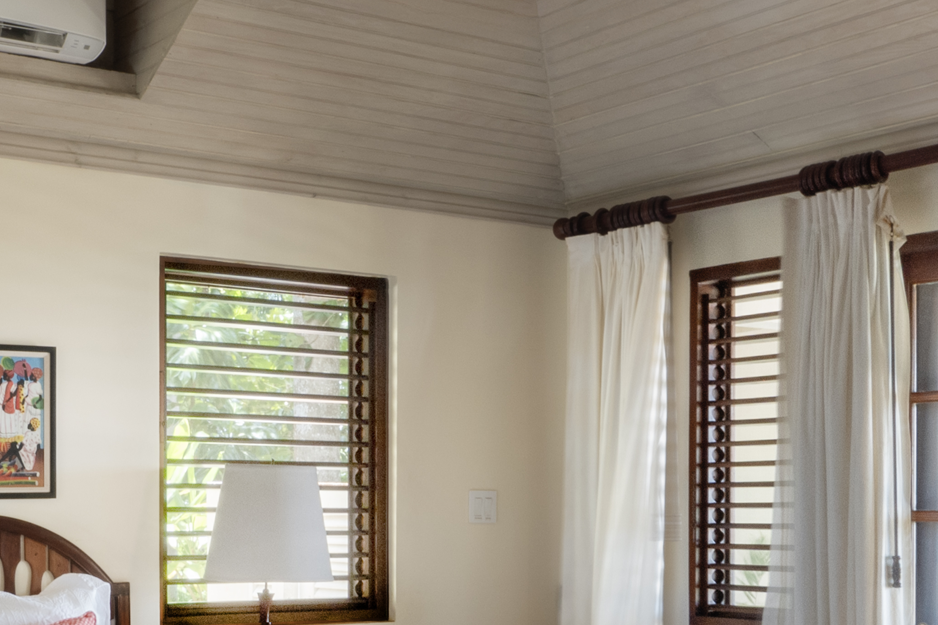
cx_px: 368
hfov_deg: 36.4
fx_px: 1419
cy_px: 589
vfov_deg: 24.0
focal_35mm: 54
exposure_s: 2
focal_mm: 18.5
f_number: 22
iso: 640
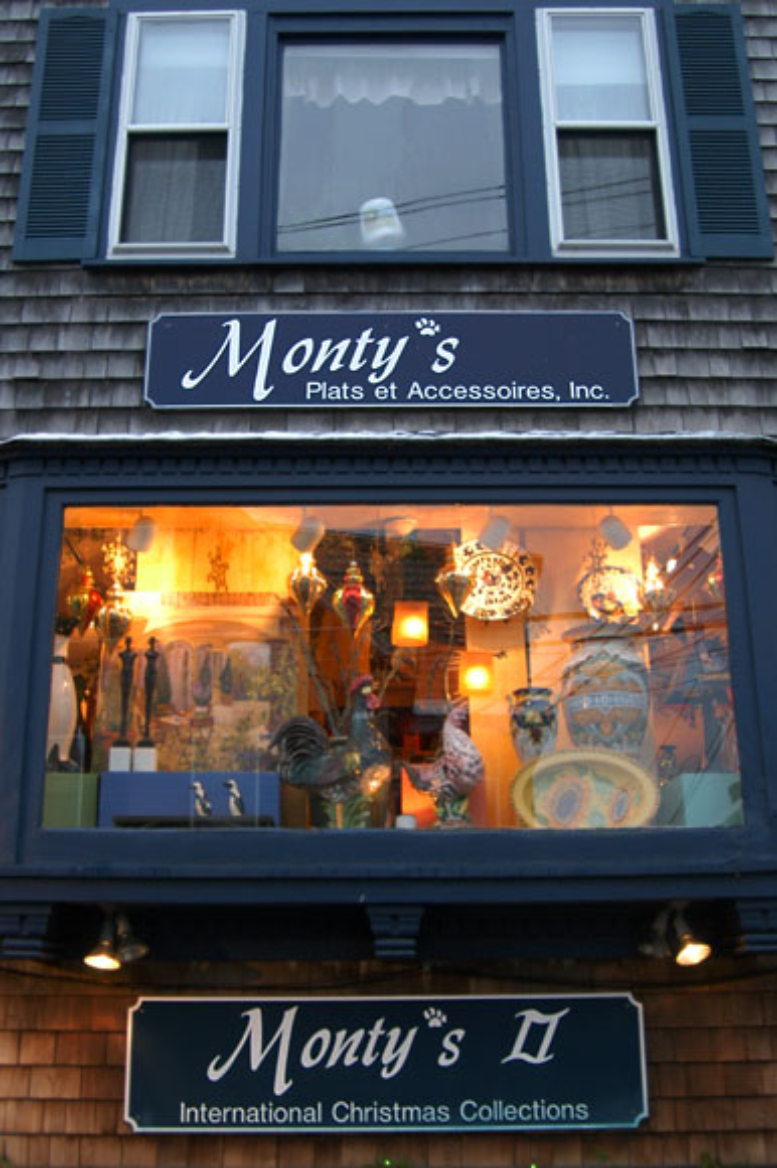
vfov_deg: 53.2
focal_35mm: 36
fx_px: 1167
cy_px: 584
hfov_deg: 36.8
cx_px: 388
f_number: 3.5
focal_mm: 24
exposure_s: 1/40
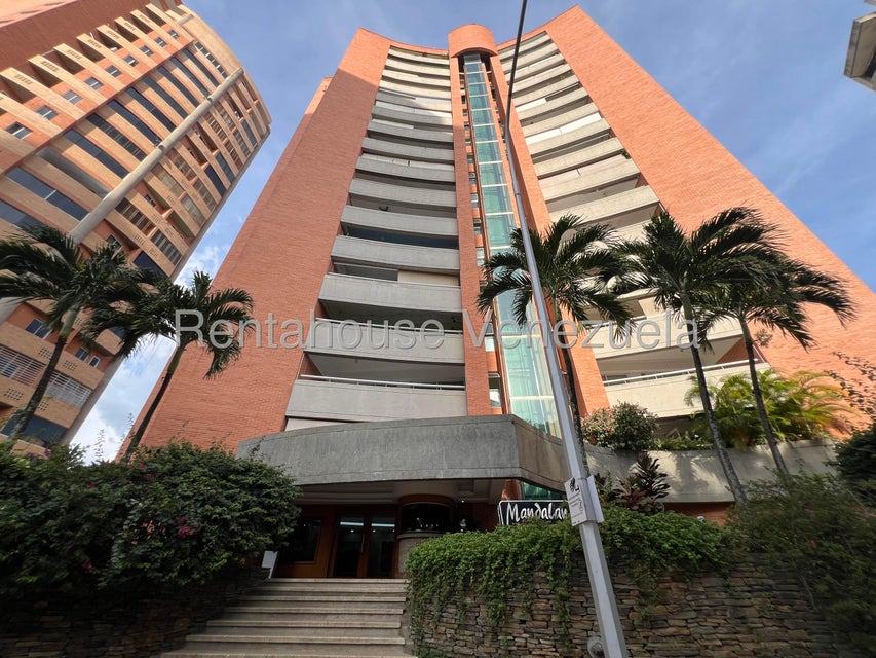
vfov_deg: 89.9
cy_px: 329
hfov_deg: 106.2
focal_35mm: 13
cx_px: 438
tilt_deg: +37.0
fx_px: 329
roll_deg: -0.2
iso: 32
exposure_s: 1/681
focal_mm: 1.57
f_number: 1.8
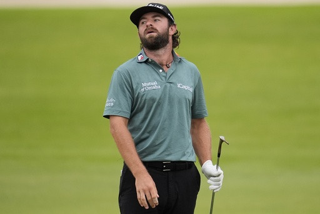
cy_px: 107
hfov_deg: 3.4
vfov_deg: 2.3
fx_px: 5336
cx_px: 160
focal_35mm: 600
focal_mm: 400
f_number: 2.8
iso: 1000
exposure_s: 1/2000
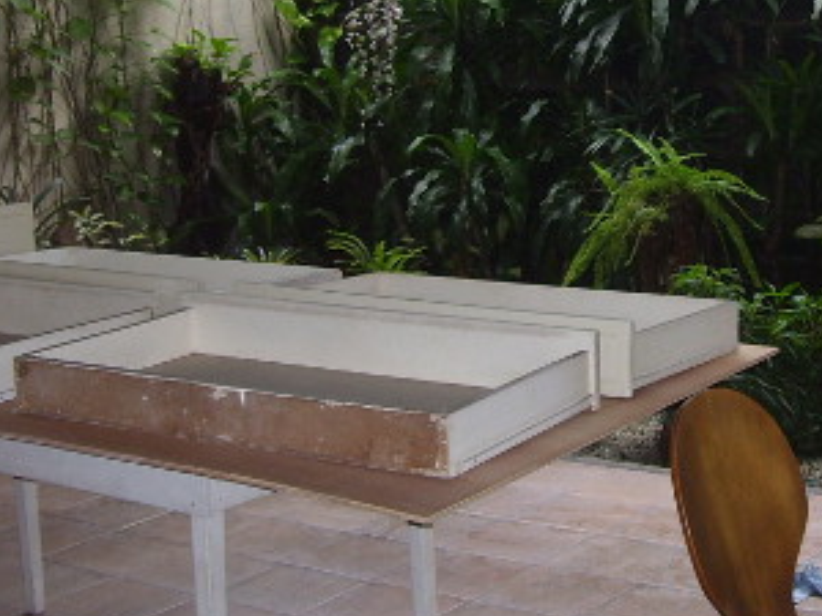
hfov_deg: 26.5
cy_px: 175
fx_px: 1710
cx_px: 658
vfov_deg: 20.3
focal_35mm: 72
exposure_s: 1/60
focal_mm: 6
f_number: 2.7
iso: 80
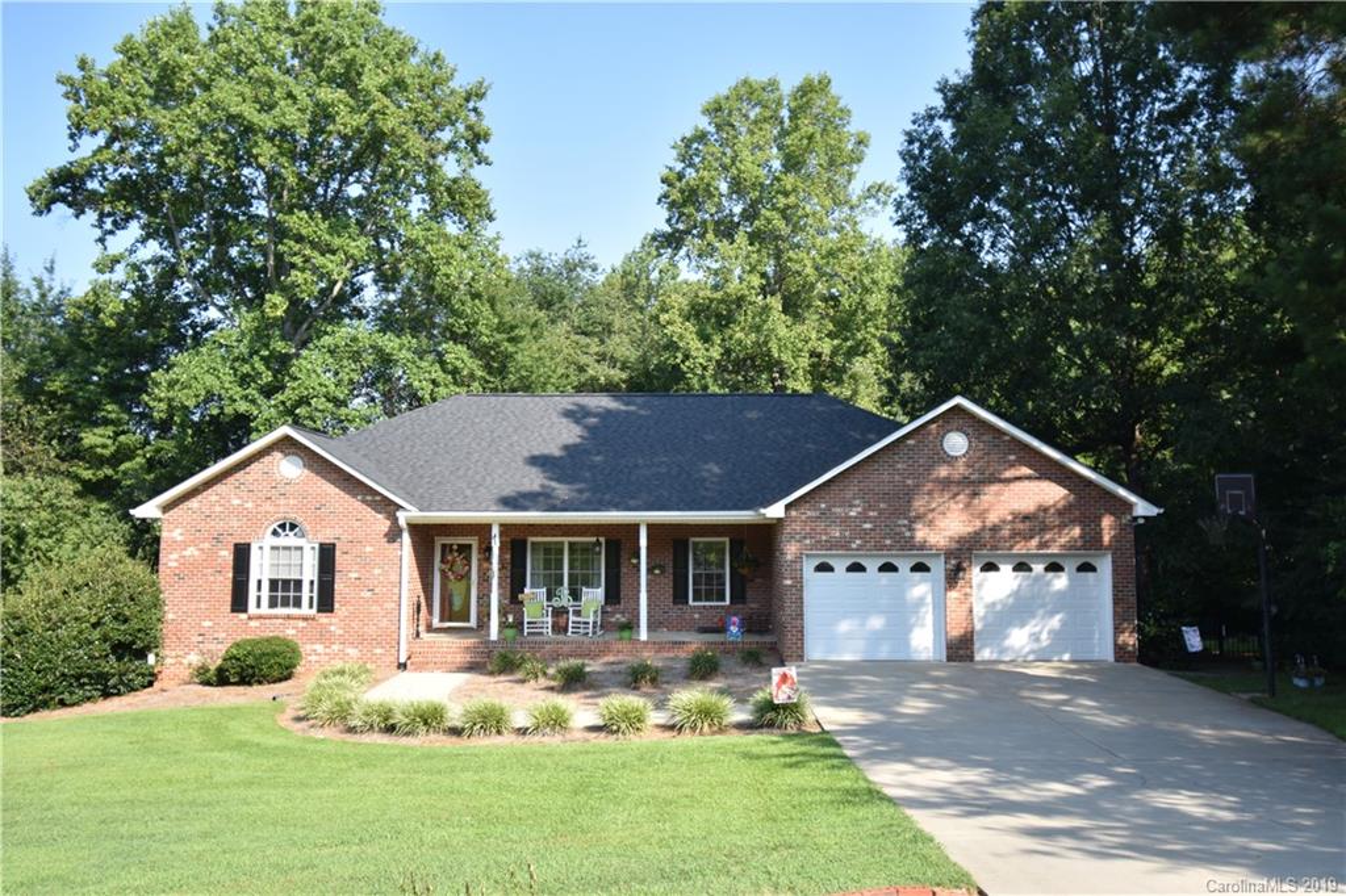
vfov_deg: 45.6
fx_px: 1065
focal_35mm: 28
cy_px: 448
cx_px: 673
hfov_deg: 64.6
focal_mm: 19
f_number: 5.6
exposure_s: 1/160
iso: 100
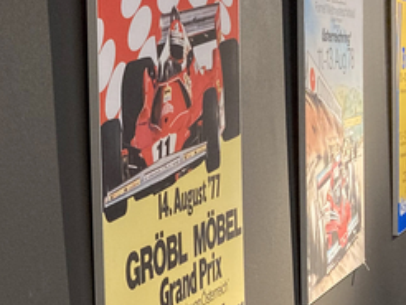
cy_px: 157
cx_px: 30
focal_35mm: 91
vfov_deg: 16.3
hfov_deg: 21.0
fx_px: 1068
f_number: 1.8
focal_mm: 3.99
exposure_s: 1/55
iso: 320
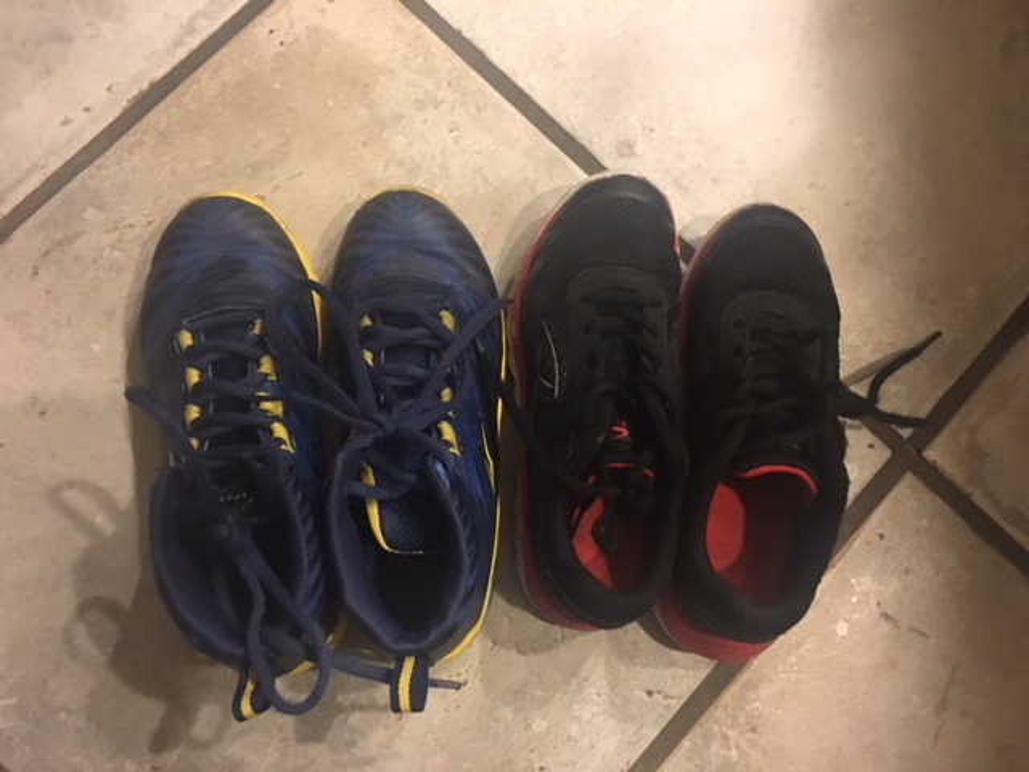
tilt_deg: -79.5
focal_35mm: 29
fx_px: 862
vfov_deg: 48.2
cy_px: 386
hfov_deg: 61.7
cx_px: 514
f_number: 2.2
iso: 320
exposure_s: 1/15
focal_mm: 4.15
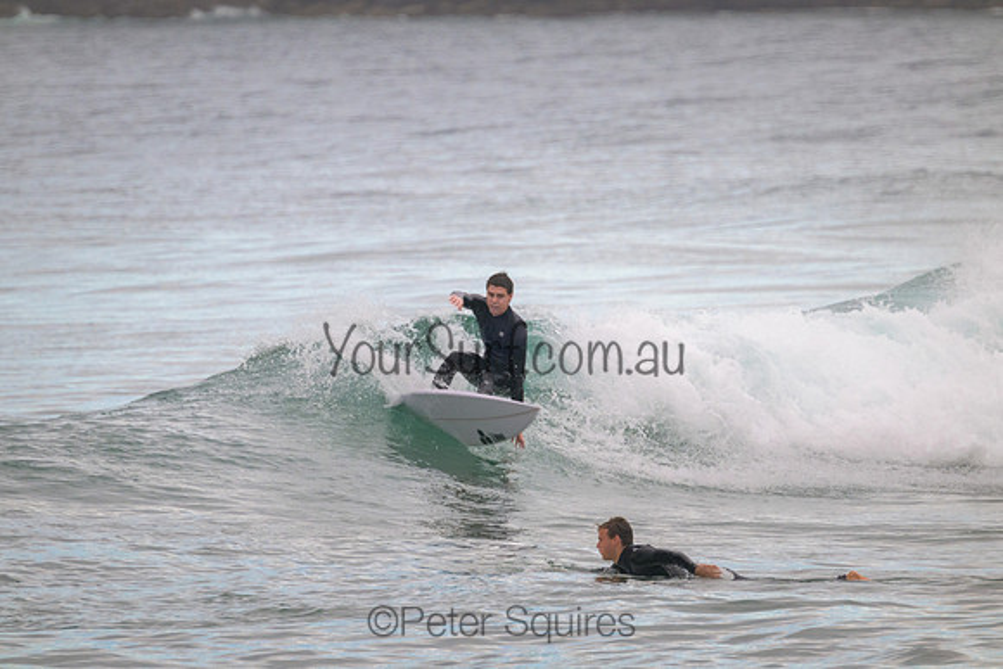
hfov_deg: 2.6
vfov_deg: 1.7
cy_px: 334
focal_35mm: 800
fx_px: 22293
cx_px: 502
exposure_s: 1/320
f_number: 11
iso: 1800
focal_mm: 800
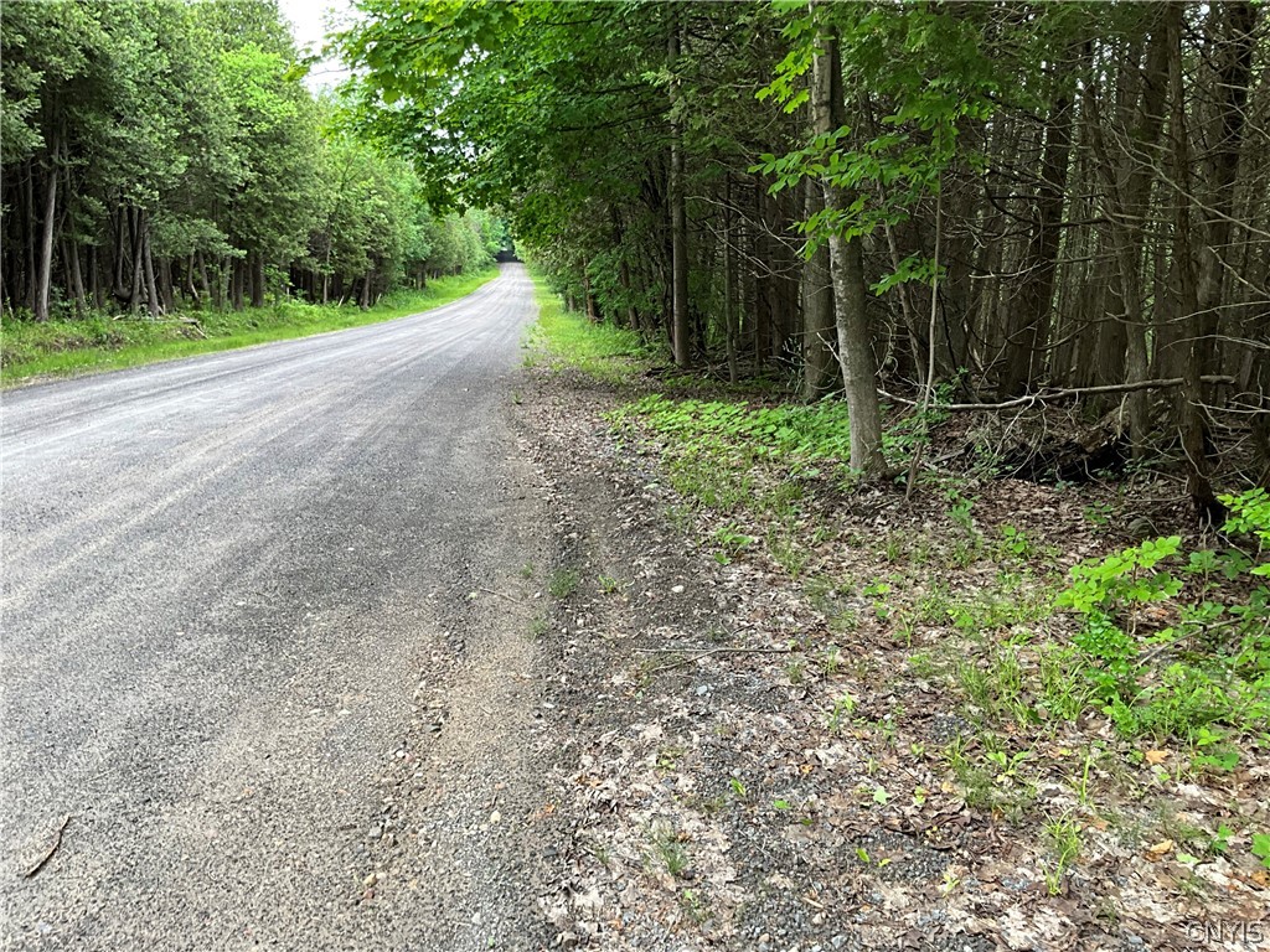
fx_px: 1064
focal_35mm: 29
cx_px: 635
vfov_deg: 48.2
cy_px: 476
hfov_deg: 61.7
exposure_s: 1/122
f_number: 1.8
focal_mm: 3
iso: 20
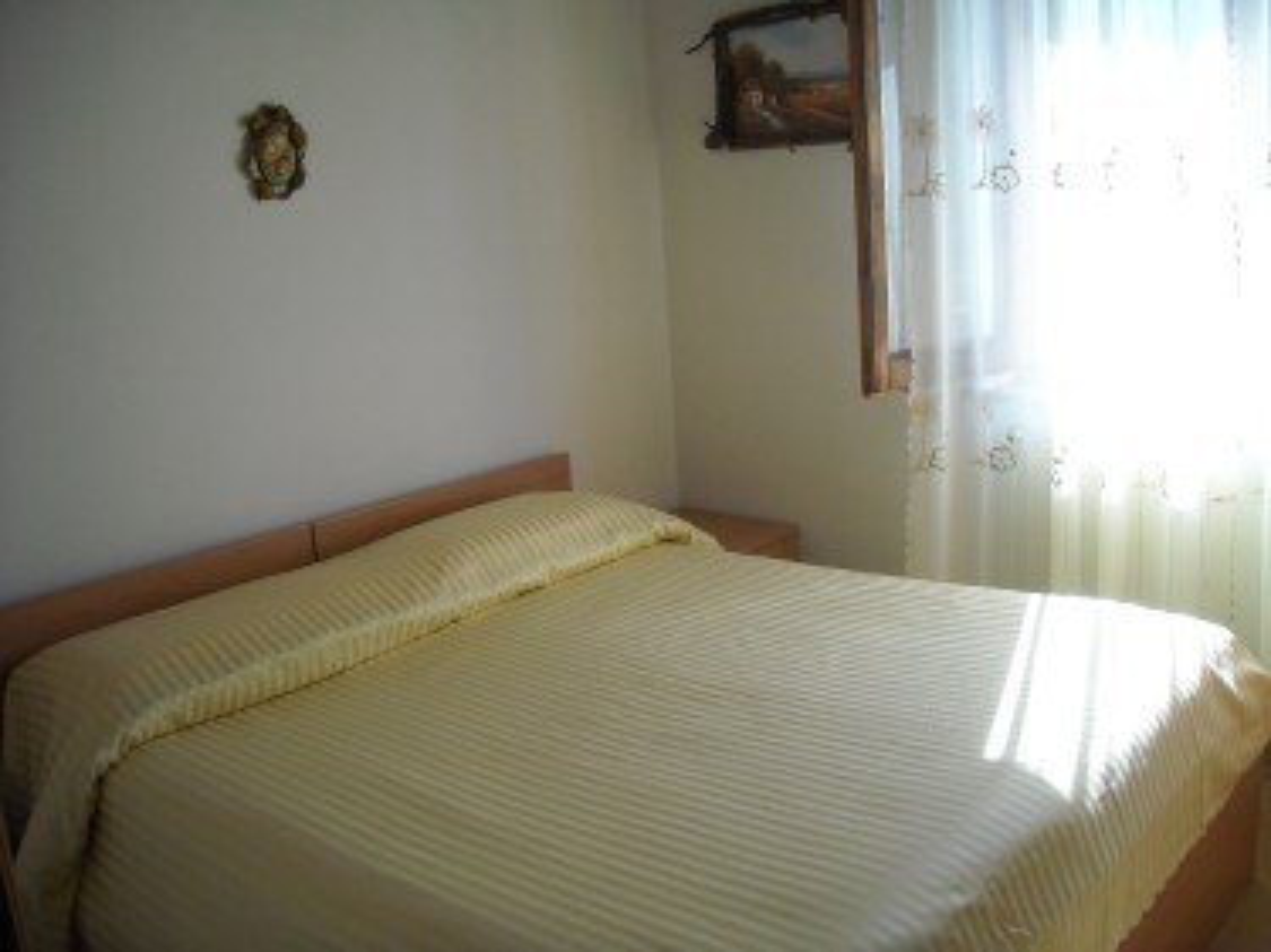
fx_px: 1285
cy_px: 476
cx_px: 636
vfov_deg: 40.7
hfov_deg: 52.6
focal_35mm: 35
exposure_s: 1/201
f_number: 2.8
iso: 248
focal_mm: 5.7
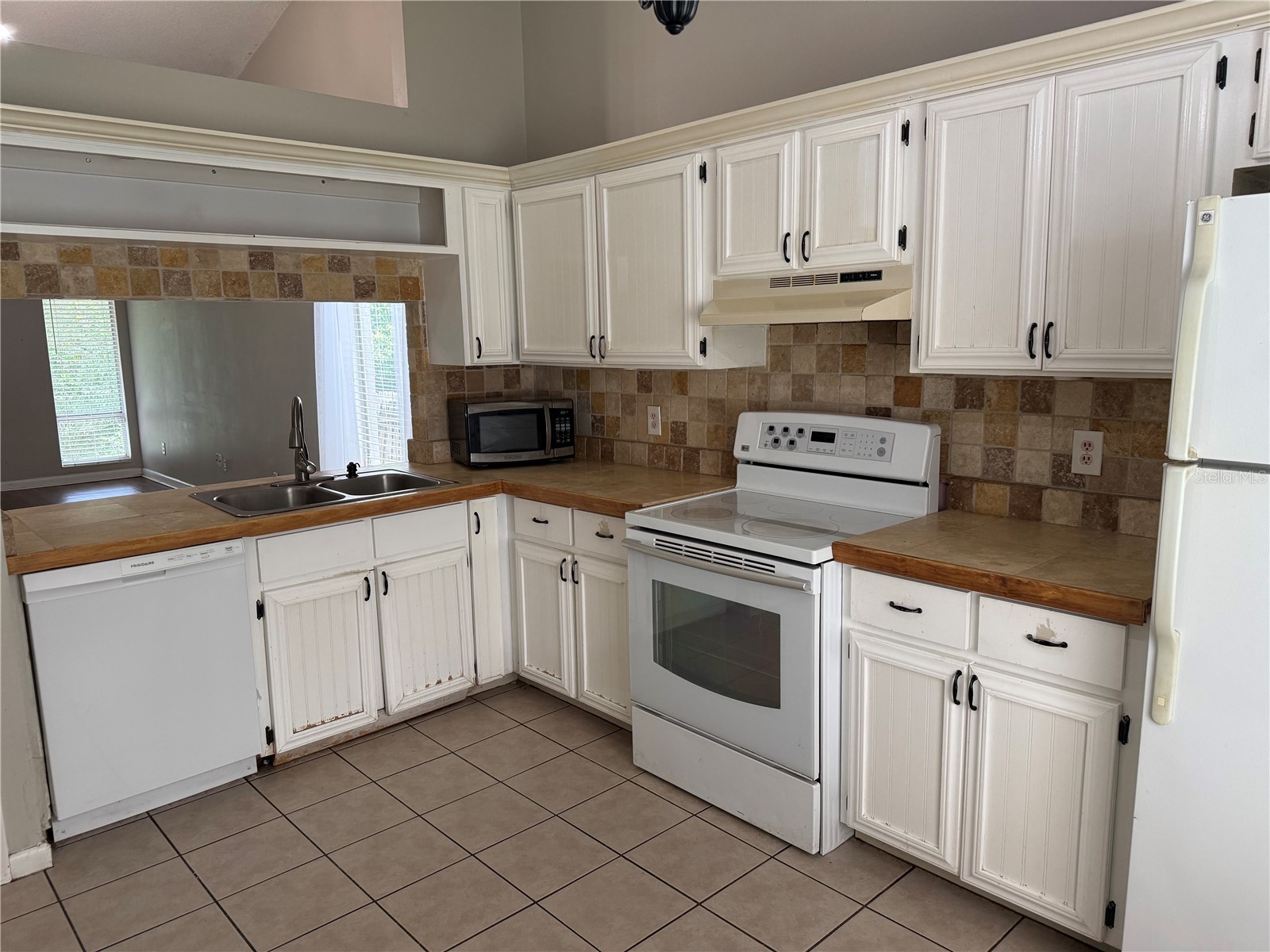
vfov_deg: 56.8
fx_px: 881
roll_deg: +0.9
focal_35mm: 24
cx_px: 635
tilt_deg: -8.1
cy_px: 476
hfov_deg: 71.6
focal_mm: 6.76
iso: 200
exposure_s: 1/120
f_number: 1.78
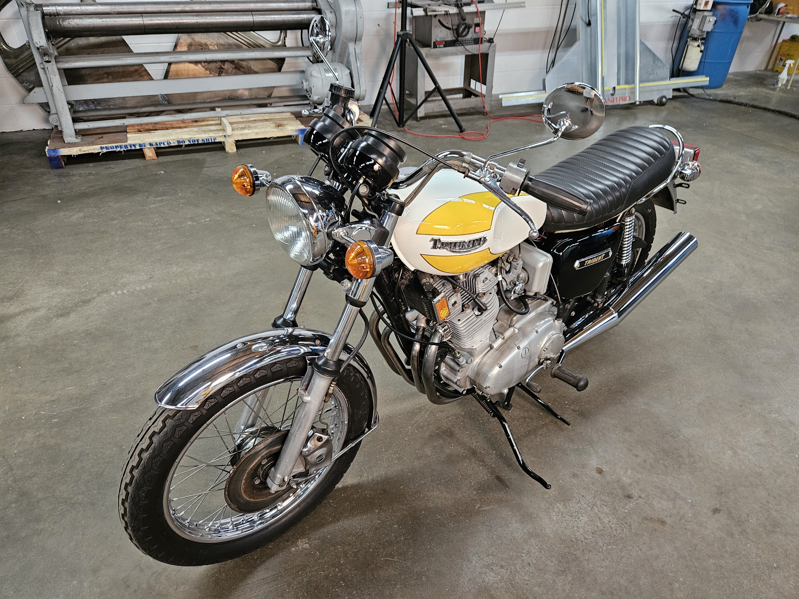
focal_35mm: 23
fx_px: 531
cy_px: 300
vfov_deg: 58.9
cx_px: 400
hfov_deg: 73.9
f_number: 1.8
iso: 640
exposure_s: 1/120
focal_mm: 5.4
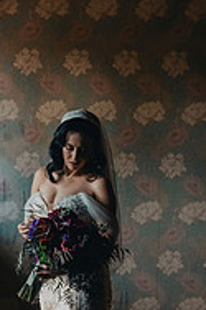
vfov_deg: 20.9
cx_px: 87
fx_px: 825
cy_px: 262
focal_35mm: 96
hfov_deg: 14.2
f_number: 2.8
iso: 1250
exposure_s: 1/2000
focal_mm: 40
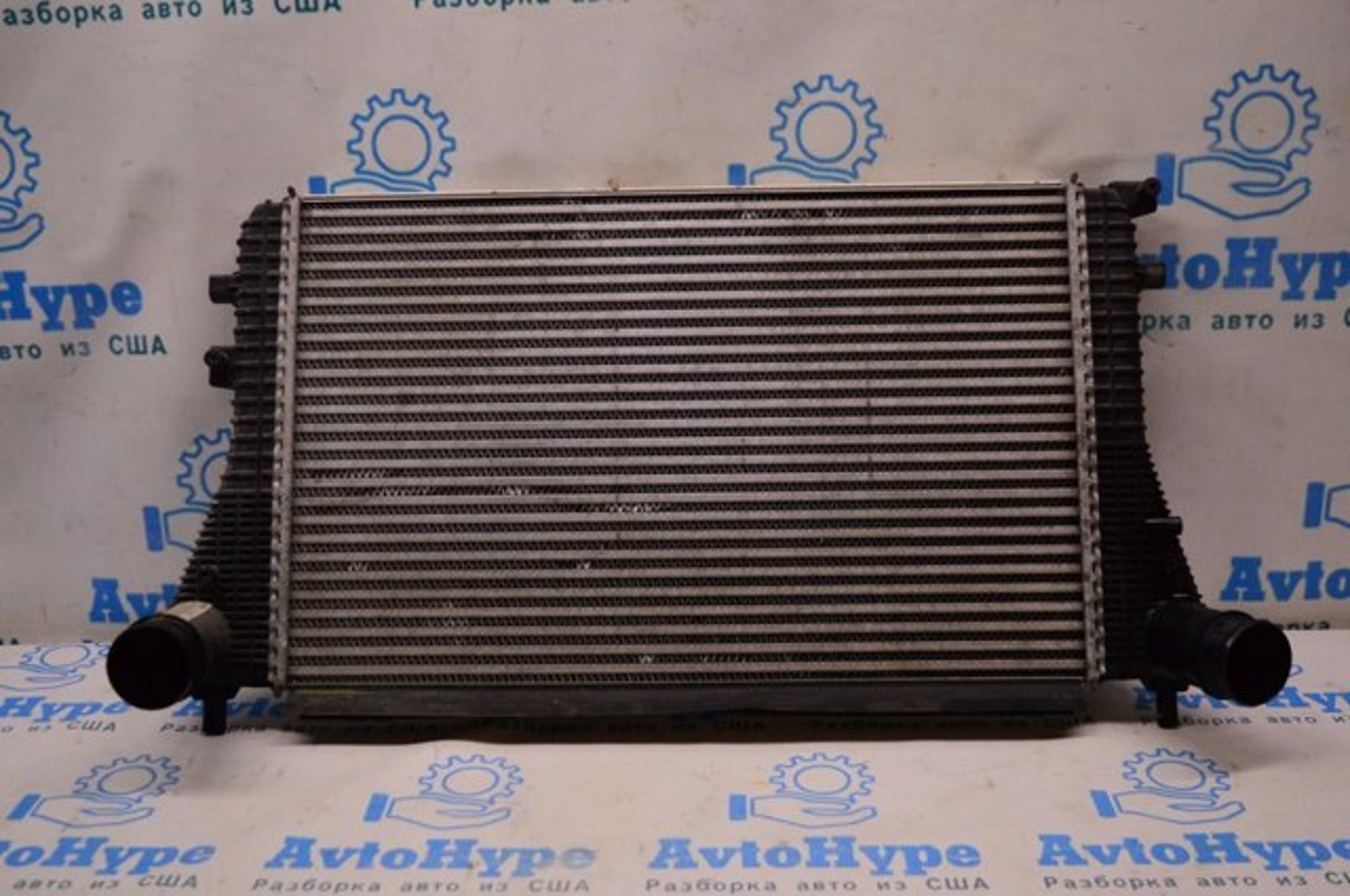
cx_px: 675
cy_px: 448
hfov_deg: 48.0
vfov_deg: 32.9
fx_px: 1517
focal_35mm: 40
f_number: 4
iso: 1600
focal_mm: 27
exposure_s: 1/400
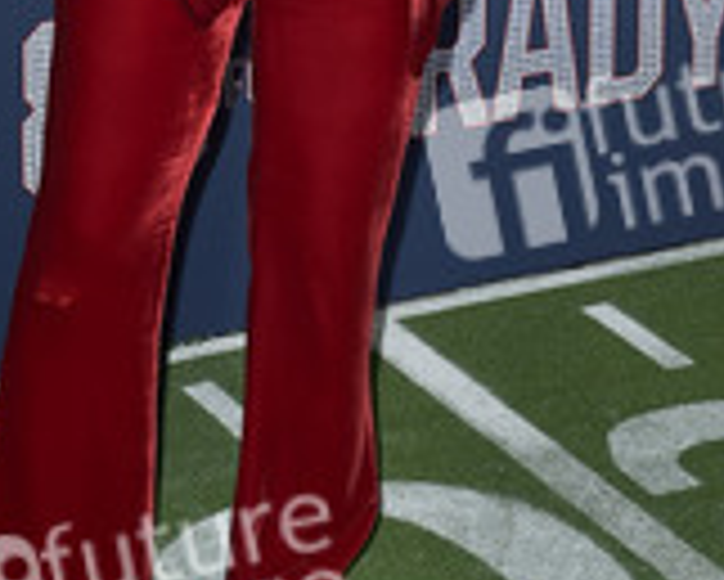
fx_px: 2401
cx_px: 250
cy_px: -72
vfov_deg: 13.5
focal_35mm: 112
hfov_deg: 17.1
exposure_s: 1/250
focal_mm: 48
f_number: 6.3
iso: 400
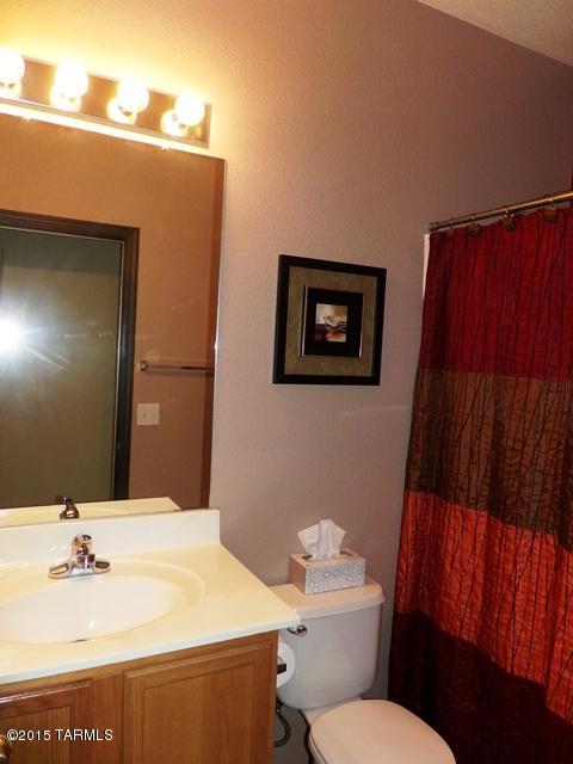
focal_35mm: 26
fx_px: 574
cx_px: 286
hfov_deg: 53.1
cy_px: 382
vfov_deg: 67.3
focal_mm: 4.7
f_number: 3.2
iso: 200
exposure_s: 1/60
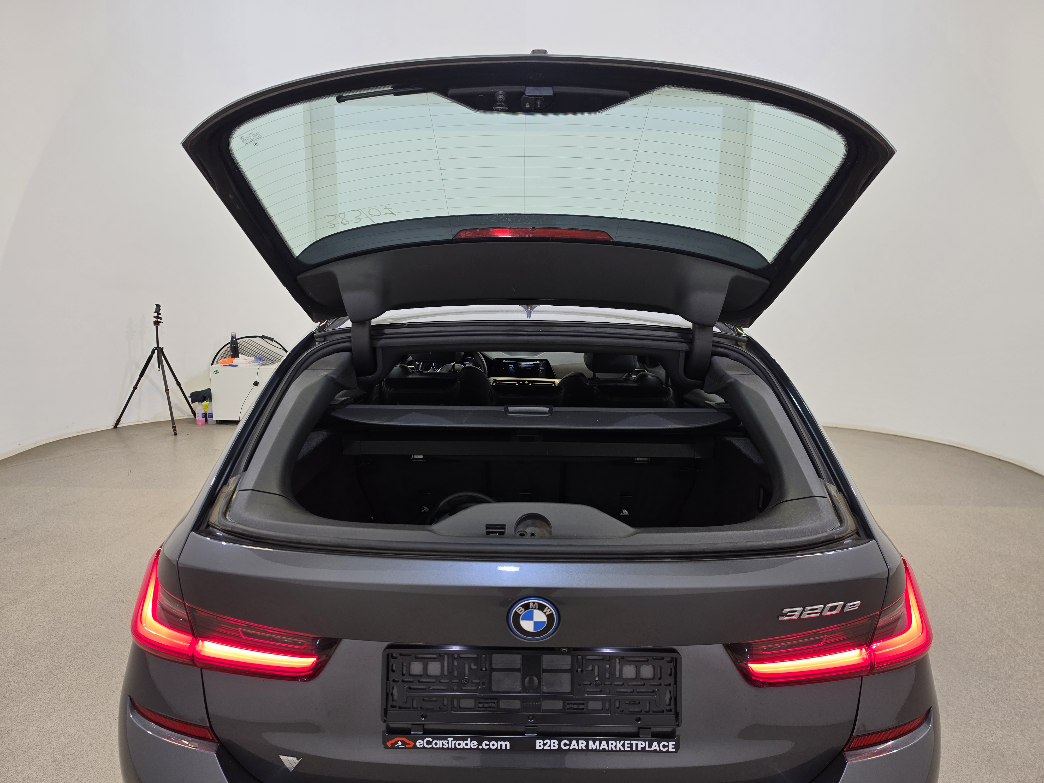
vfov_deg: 58.9
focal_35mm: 23
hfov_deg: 73.9
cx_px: 522
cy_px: 392
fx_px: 694
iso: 64
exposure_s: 1/100
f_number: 1.4
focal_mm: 6.5
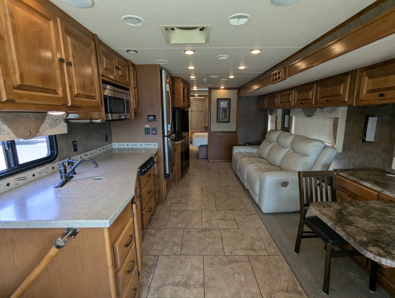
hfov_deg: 94.4
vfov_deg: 78.2
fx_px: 183
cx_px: 198
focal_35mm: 16
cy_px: 149
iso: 240
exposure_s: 1/146
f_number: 2.2
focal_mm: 2.35
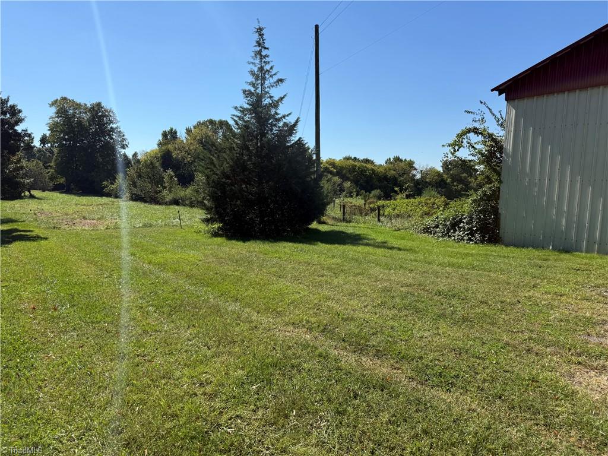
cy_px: 228
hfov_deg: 71.6
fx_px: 422
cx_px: 304
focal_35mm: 24
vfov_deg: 56.8
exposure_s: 1/4975
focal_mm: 6.76
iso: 80
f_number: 1.78
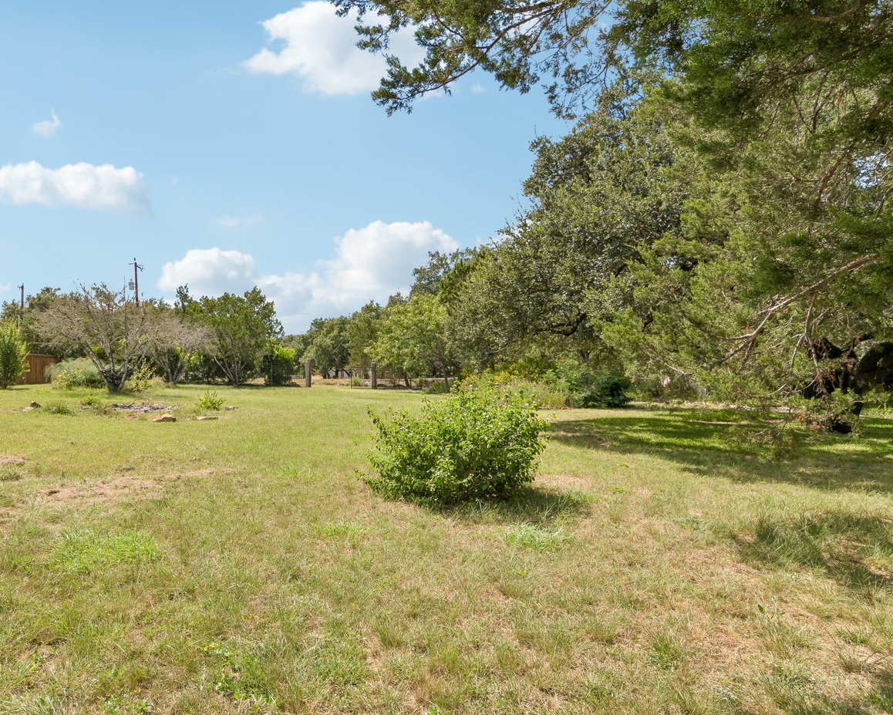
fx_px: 555
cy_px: 390
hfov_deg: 75.9
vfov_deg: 65.4
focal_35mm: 21
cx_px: 322
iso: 100
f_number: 11
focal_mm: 11
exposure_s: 1/200
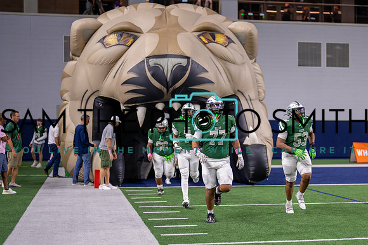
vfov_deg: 18.2
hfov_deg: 26.8
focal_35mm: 75
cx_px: 238
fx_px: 768
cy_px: 143
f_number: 1.2
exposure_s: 1/1000
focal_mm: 50
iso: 500
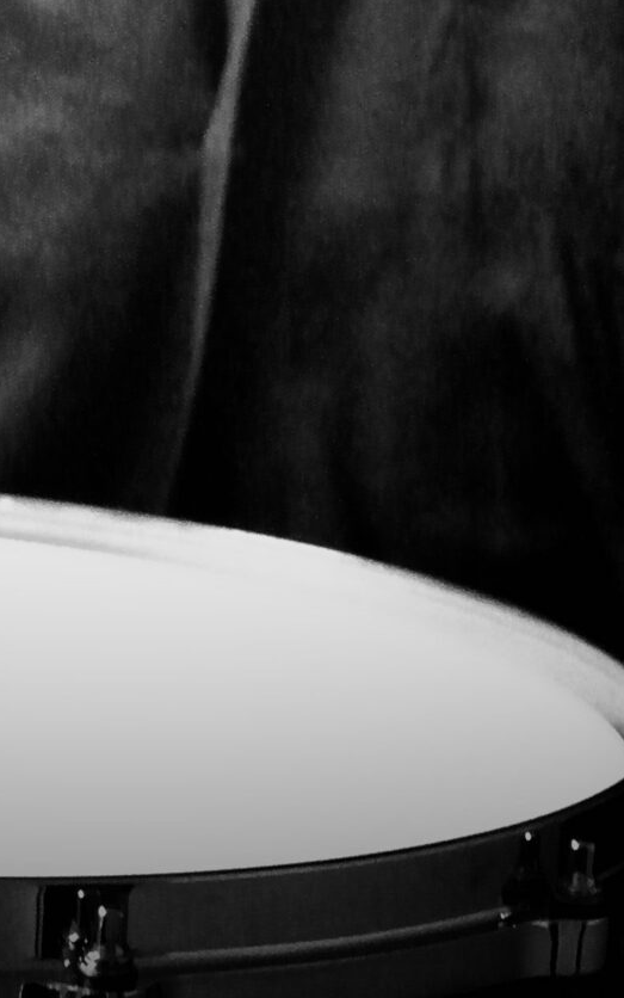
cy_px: -482
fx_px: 6879
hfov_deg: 5.2
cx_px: 121
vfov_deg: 8.1
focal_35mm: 253
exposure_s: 1/100
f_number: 3.8
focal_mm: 30
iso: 6400
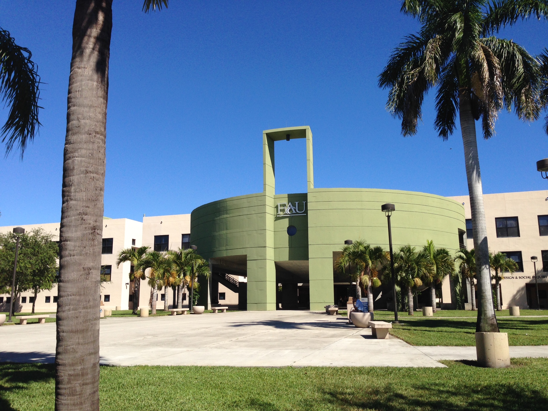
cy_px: 206
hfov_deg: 55.4
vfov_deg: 42.9
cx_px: 274
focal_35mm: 33
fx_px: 522
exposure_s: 1/1869
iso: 50
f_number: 2.4
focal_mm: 4.12
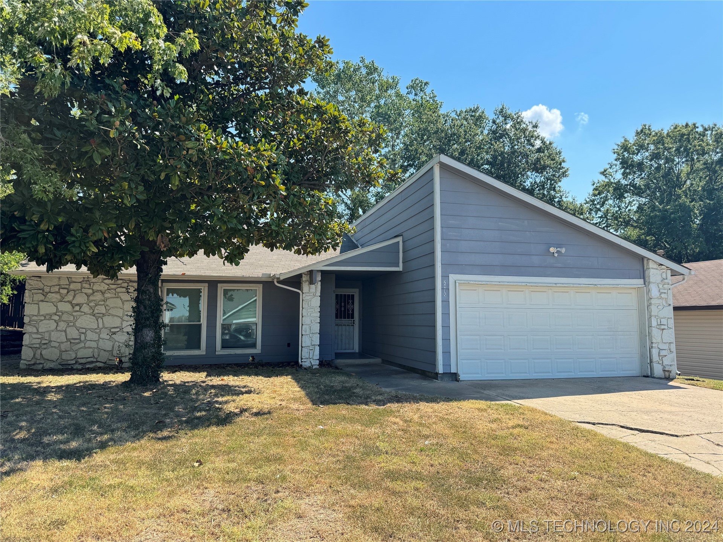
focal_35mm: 24
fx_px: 501
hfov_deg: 71.6
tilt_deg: +4.7
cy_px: 271
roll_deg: +0.1
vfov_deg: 56.8
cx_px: 362
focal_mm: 6.76
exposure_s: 1/1678
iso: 80
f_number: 1.78
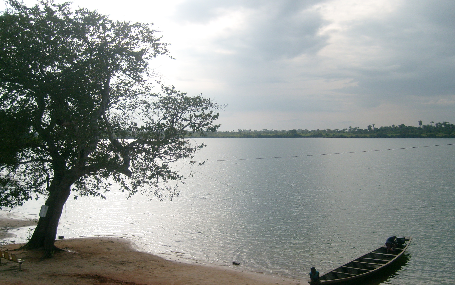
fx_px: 471
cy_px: 158
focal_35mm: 38
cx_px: 232
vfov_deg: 33.6
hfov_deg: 51.5
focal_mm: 5.8
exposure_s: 1/350
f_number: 7.1
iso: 80
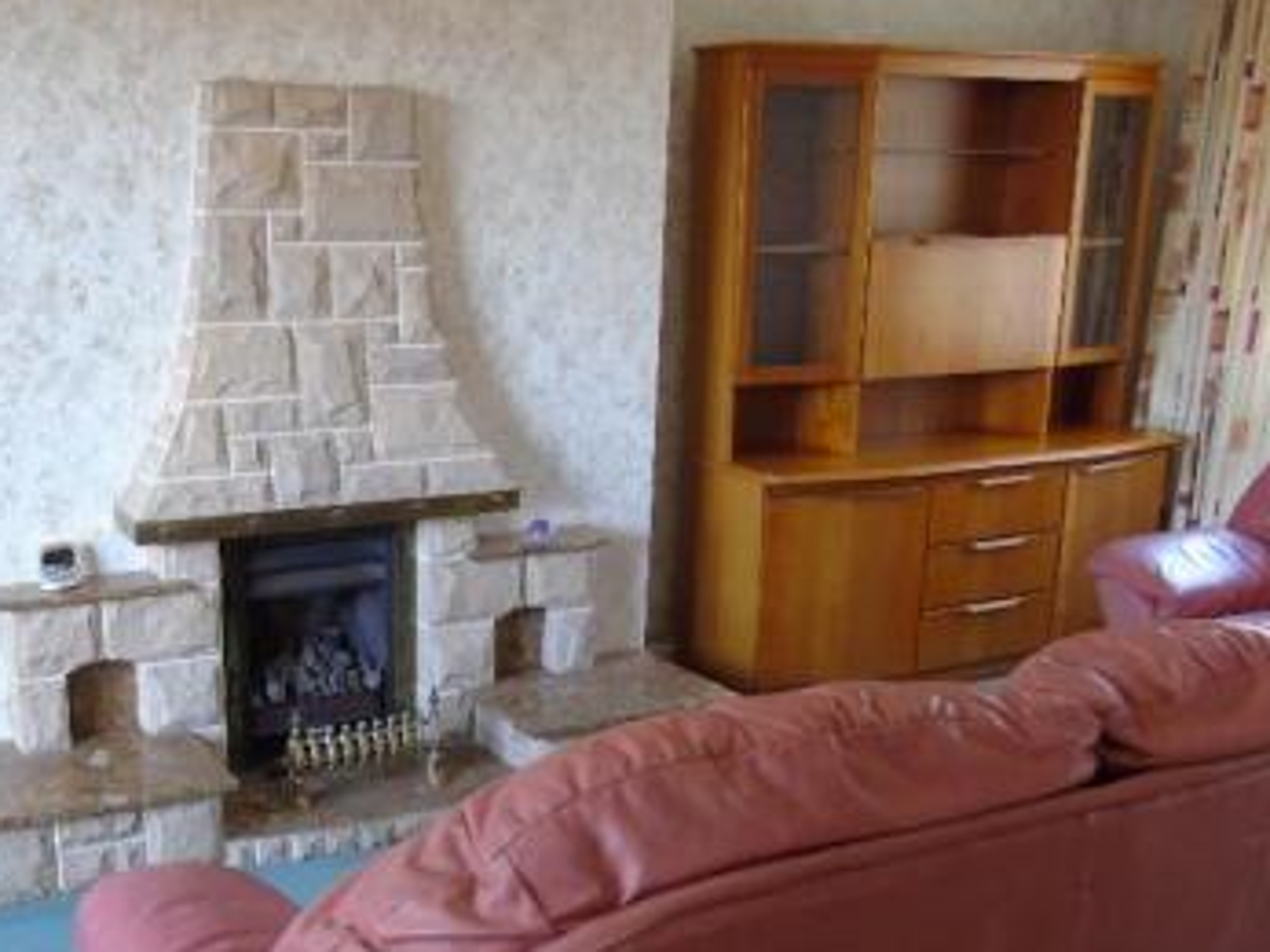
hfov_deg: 44.4
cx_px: 463
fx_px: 1540
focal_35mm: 42
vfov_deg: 33.8
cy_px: 676
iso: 400
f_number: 3.4
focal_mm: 4.4
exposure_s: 1/30
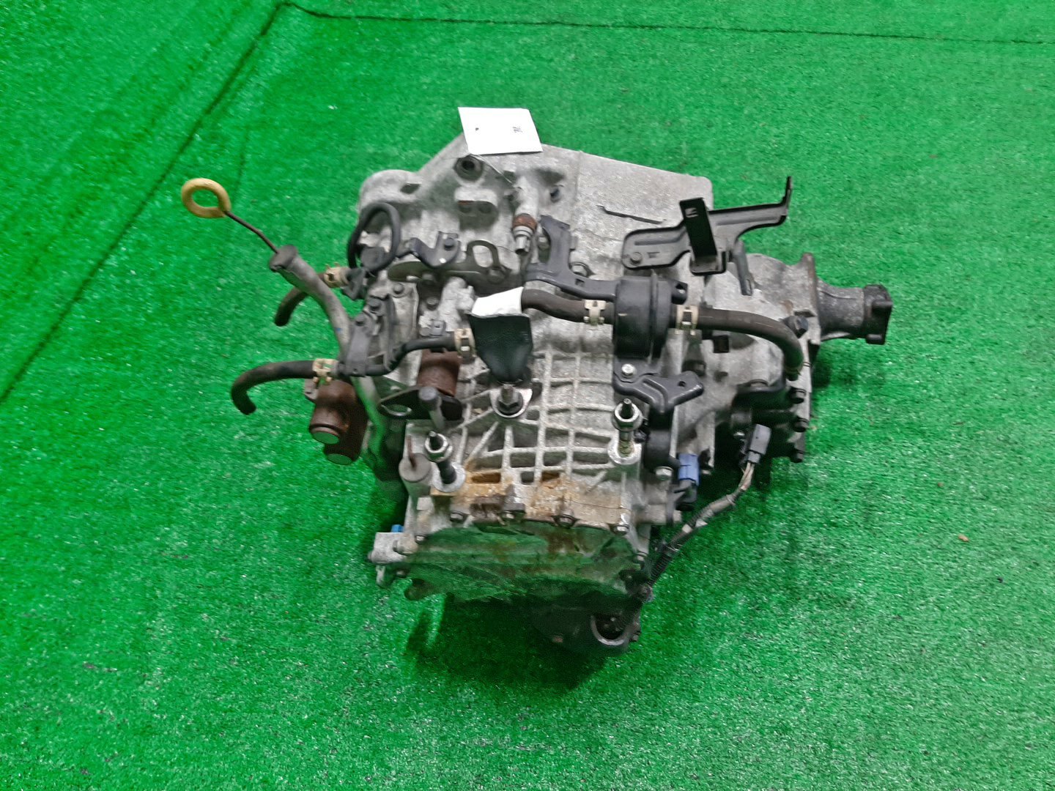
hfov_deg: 67.3
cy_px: 396
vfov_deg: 53.1
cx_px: 528
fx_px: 792
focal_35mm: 26
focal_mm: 3.93
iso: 126
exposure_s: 1/50
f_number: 1.7
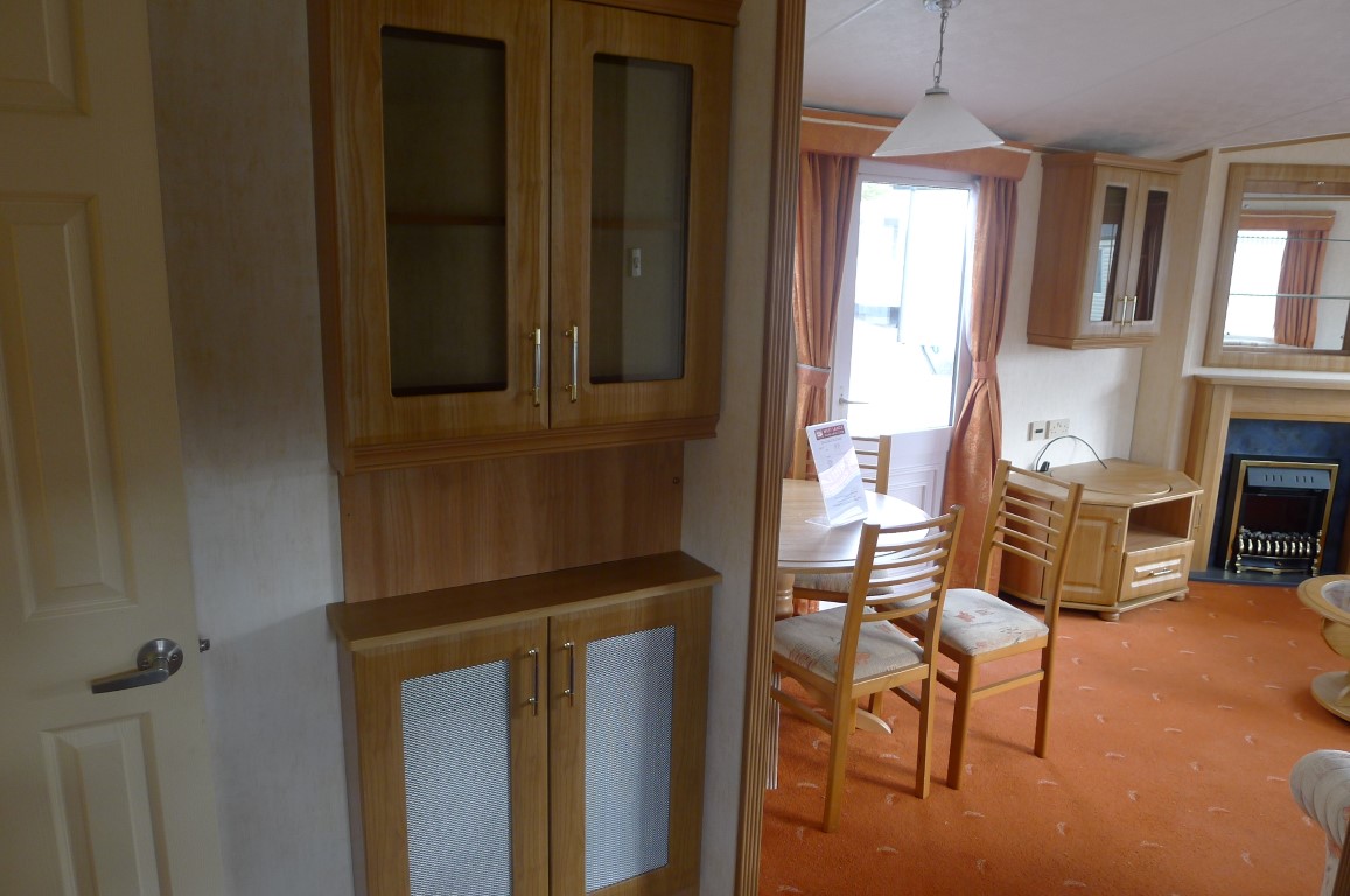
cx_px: 675
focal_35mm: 24
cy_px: 448
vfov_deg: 53.0
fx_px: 899
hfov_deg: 73.8
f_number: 2
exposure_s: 1/60
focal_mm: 5.1
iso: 100
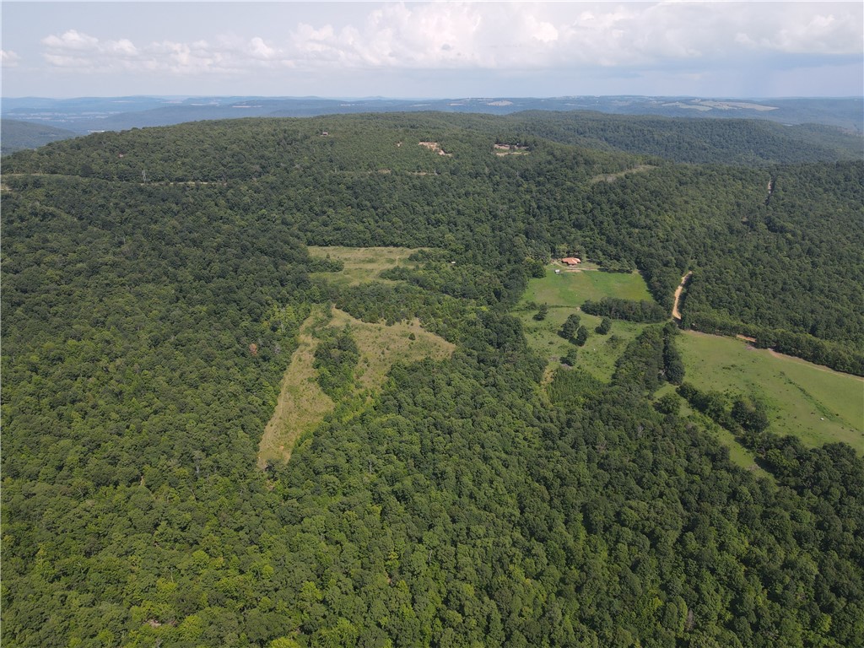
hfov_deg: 71.6
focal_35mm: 24
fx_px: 599
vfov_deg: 56.8
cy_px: 324
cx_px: 432
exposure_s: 1/640
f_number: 2.8
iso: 100
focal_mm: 4.5
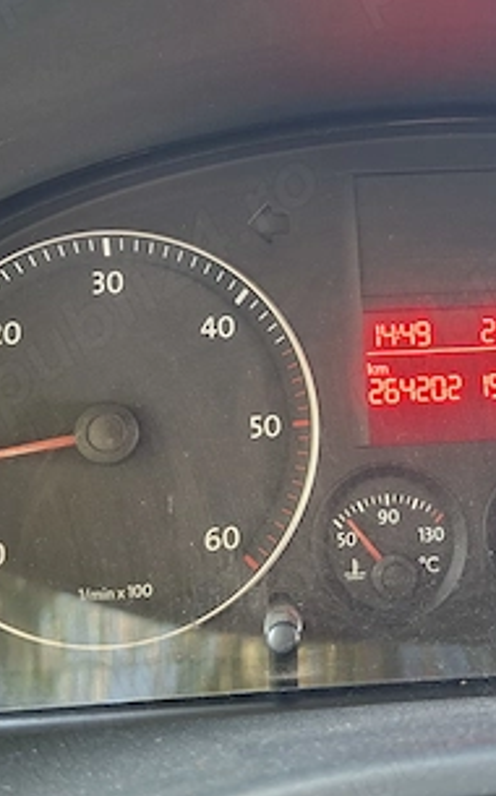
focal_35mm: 48
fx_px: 1041
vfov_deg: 41.6
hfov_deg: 26.7
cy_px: 313
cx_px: 332
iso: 250
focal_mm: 5.54
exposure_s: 1/33
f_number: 1.8
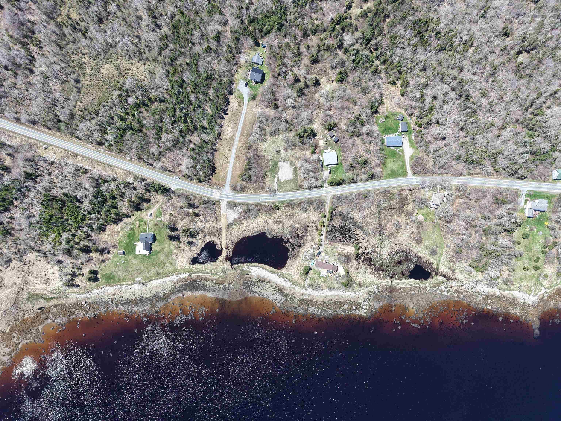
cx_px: 280
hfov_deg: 71.6
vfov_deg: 56.8
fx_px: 389
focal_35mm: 24
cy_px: 210
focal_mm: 8.67
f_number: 1.8
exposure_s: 1/1500
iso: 120
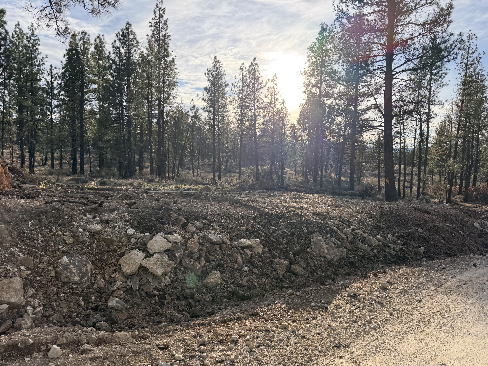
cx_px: 244
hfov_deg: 71.6
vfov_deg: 56.8
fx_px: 338
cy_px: 183
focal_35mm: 24
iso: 80
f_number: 1.78
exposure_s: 1/2232
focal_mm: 6.76
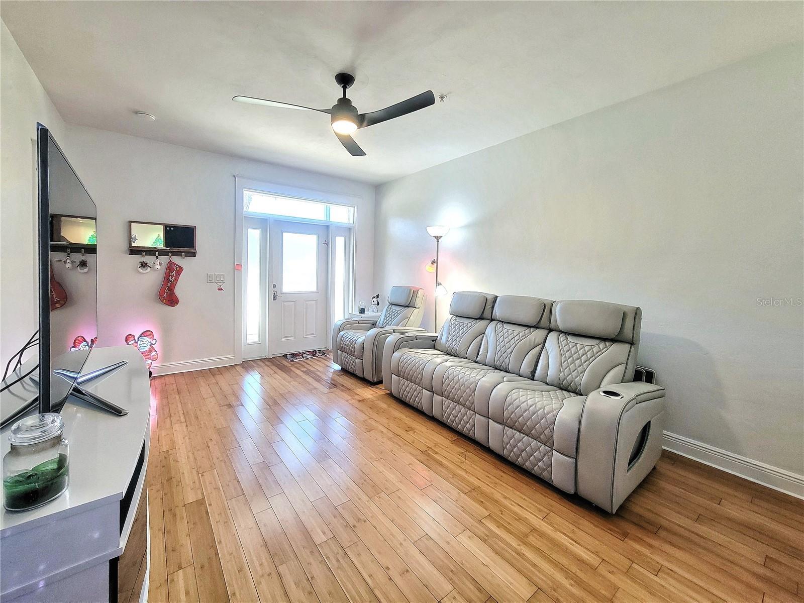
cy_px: 302
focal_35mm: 13
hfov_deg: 106.2
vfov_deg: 89.9
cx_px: 402
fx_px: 302
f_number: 2.2
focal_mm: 2.2
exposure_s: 1/60.2
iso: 200
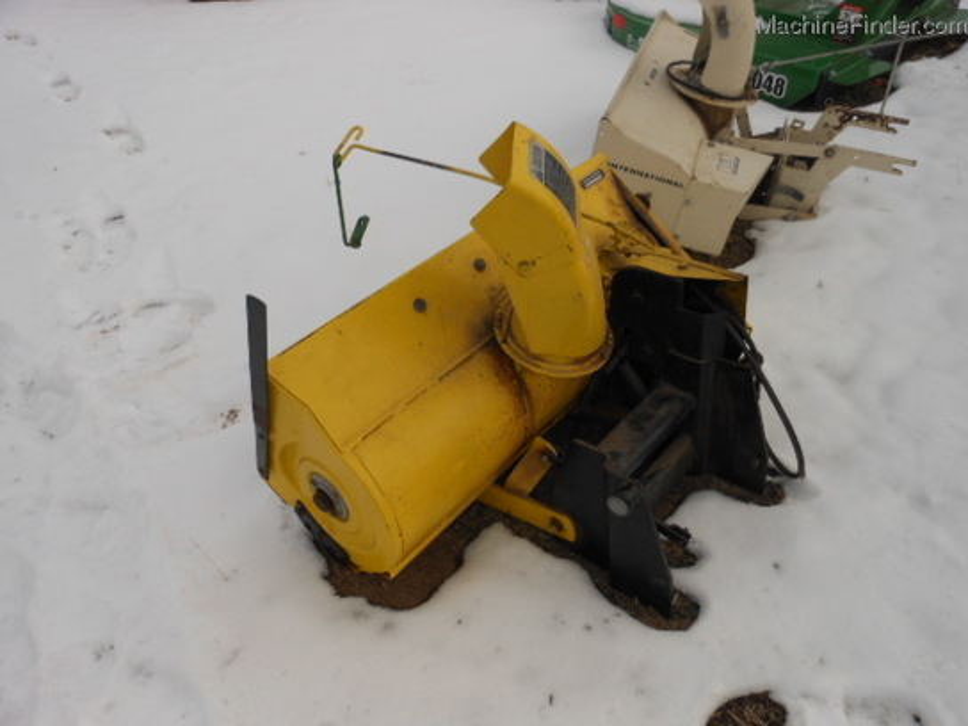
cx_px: 484
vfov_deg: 49.7
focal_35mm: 28
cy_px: 363
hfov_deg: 63.4
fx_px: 783
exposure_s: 1/1000
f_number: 3.7
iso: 80
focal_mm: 5
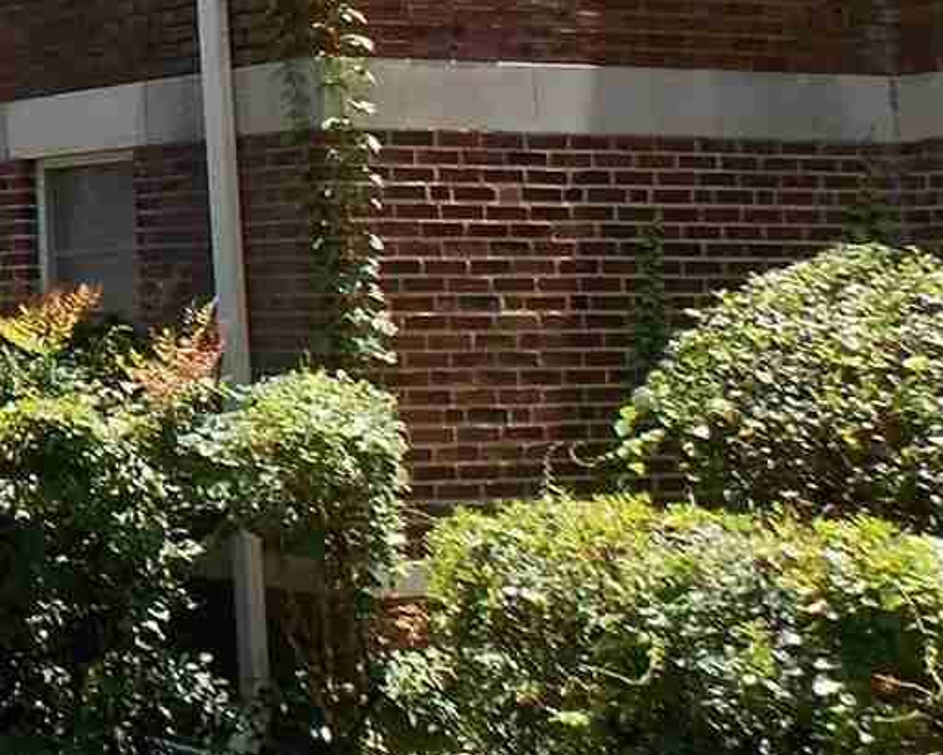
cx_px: -664
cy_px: -2
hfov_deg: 17.8
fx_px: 2512
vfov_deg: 16.7
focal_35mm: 90
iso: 80
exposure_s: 1/320
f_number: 3.1
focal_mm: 4
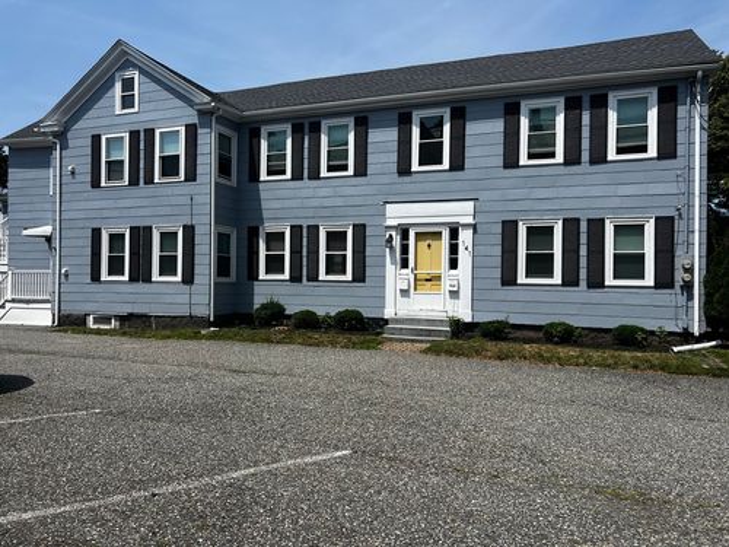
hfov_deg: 67.3
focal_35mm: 26
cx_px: 364
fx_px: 548
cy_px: 274
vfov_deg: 53.1
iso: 50
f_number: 1.5
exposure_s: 1/5882
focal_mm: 5.7
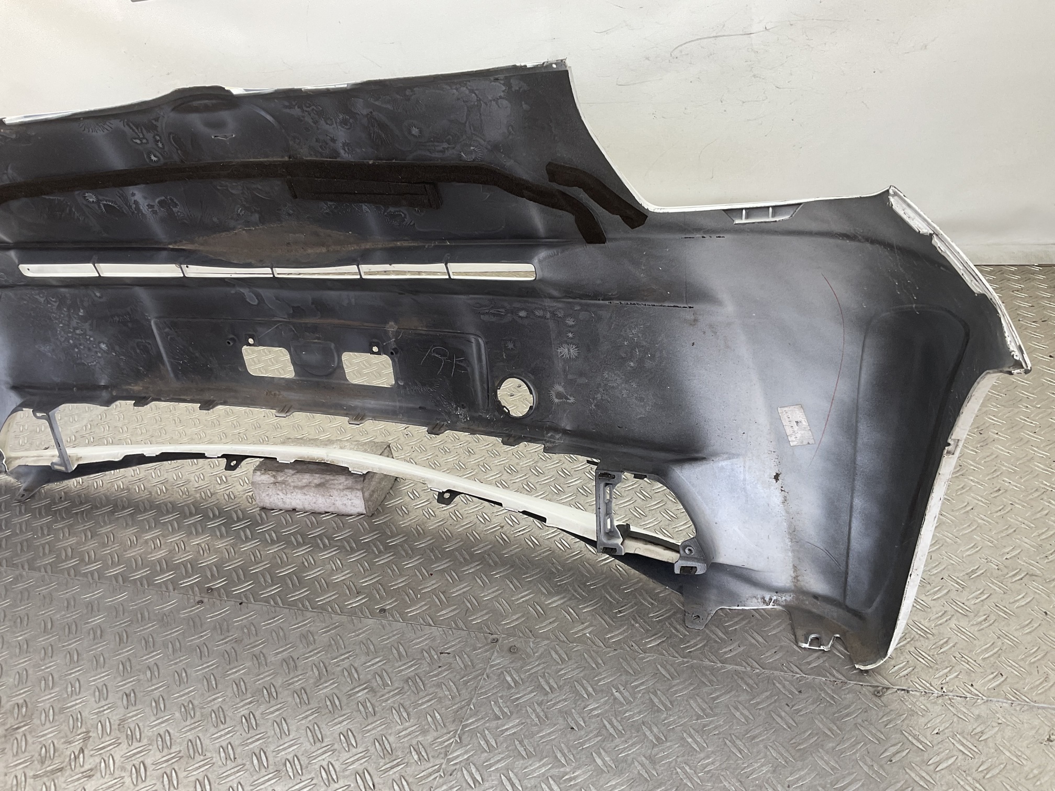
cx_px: 528
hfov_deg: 61.7
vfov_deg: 48.2
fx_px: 884
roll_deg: +8.1
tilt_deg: -28.6
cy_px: 396
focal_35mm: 29
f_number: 1.8
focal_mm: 3
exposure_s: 1/100
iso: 25
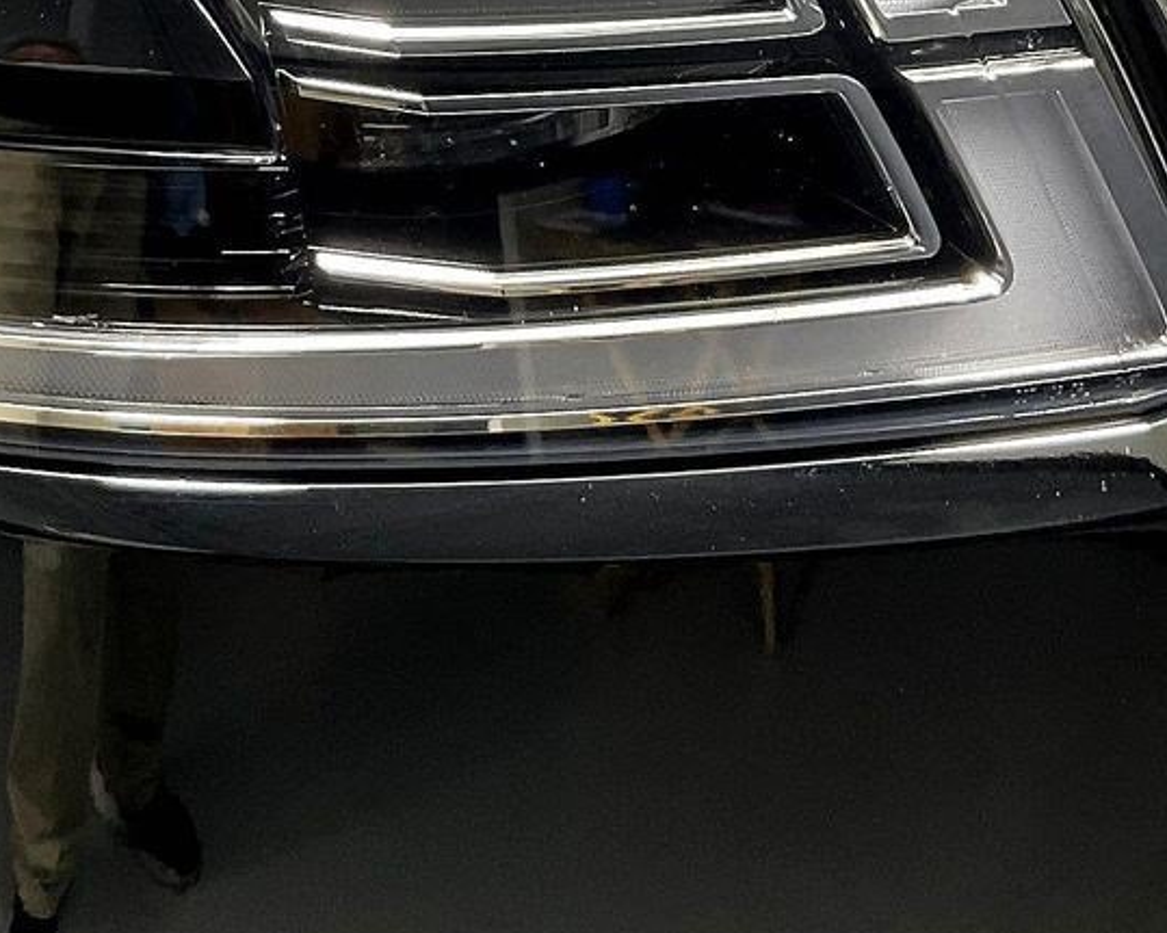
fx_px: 2901
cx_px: 405
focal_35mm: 84
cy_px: 82
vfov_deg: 18.0
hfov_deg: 22.7
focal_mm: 3
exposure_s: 1/60
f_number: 1.8
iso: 64
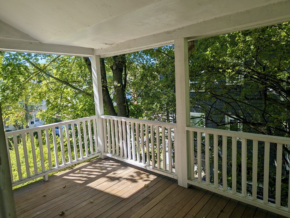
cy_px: 109
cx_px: 145
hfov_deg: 71.5
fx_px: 201
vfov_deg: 56.9
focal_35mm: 24
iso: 41
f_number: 1.85
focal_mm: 6.81
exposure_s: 1/740
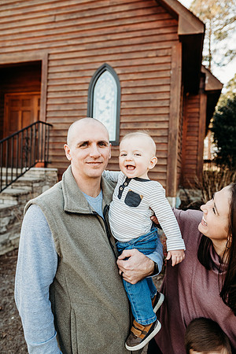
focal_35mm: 24
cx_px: 118
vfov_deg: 73.7
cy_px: 177
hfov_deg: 53.1
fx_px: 236
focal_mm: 24
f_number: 2.8
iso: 250
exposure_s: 1/320
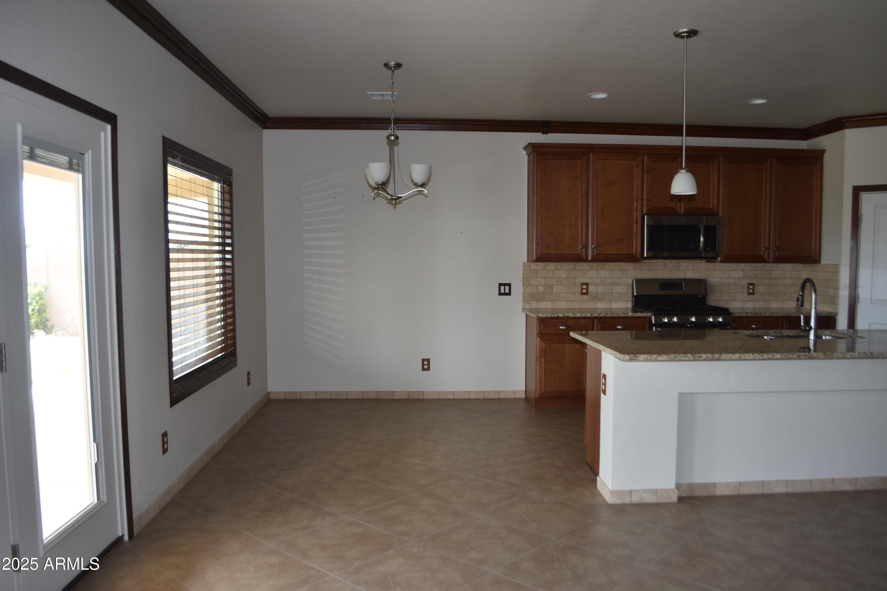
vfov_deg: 47.9
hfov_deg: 67.4
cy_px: 296
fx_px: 665
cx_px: 444
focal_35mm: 27
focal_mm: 18
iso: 200
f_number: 4.5
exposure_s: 1/80
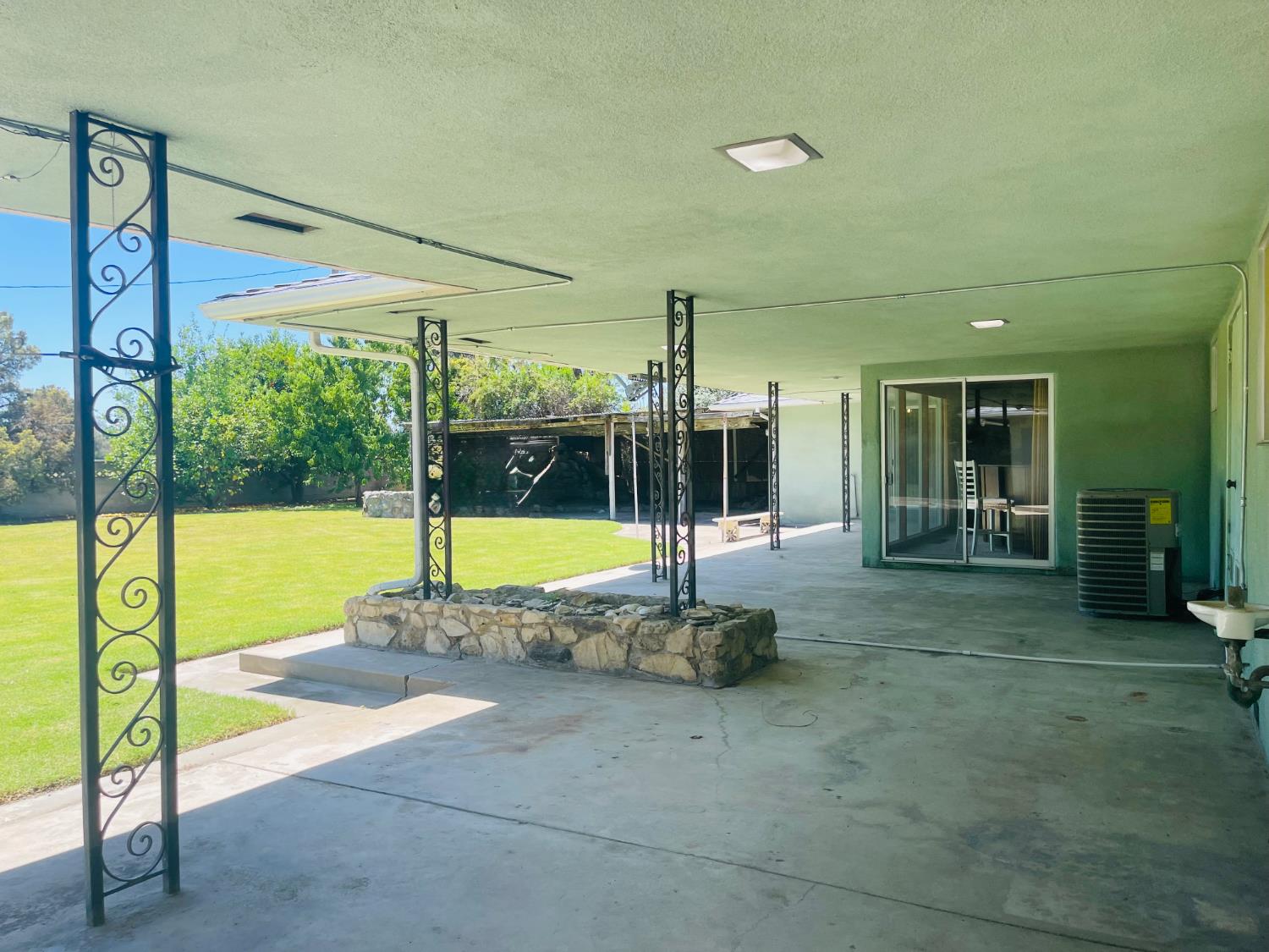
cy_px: 476
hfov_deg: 69.4
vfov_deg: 54.9
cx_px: 634
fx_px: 916
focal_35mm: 25
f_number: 1.6
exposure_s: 1/831
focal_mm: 5.1
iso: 32
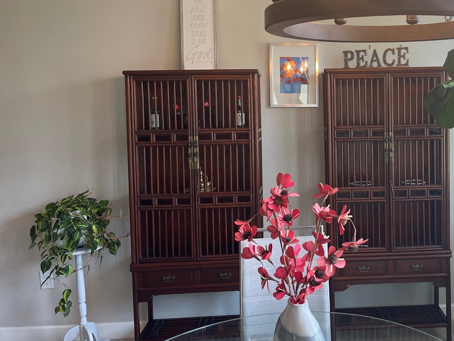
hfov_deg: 48.4
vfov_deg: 38.6
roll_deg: +0.7
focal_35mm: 37
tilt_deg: -5.3
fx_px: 485
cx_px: 333
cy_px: 145
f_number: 1.6
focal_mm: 5.1
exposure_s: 1/120
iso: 80
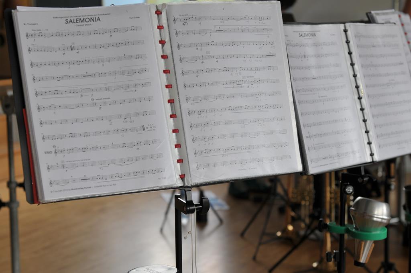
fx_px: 821
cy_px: 136
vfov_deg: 18.9
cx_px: 206
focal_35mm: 72
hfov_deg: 28.1
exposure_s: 1/60
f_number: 4
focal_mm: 48
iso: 200
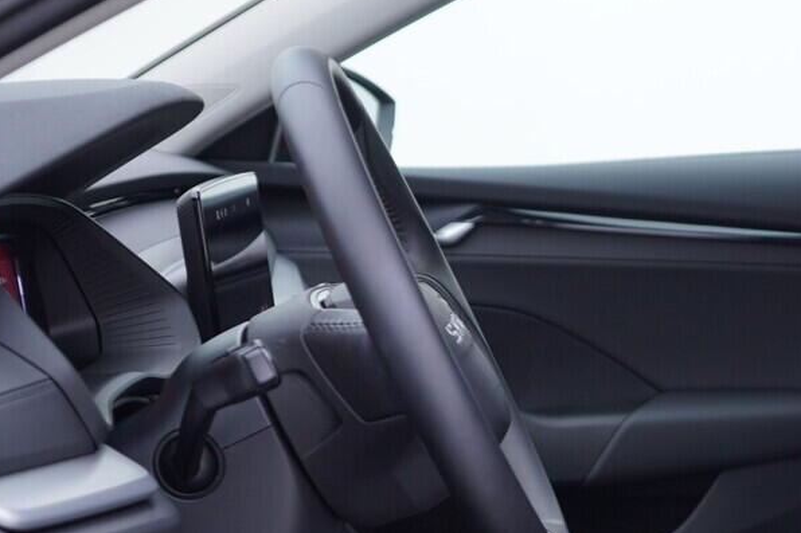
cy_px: 271
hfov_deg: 22.9
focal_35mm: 87
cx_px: 698
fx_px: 1935
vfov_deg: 15.7
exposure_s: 1/40
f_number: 2.8
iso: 125
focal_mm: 24
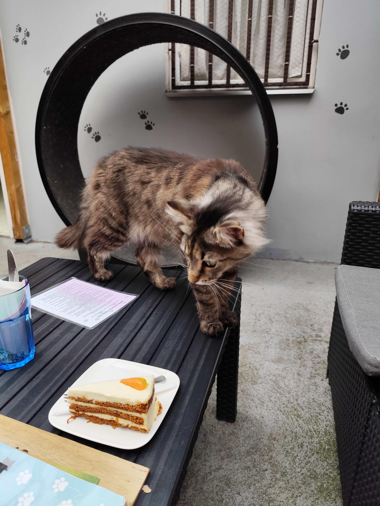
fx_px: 337
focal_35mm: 23
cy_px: 253
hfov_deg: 58.9
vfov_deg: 73.9
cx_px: 190
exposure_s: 1/182
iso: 50
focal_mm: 6.19
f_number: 1.65
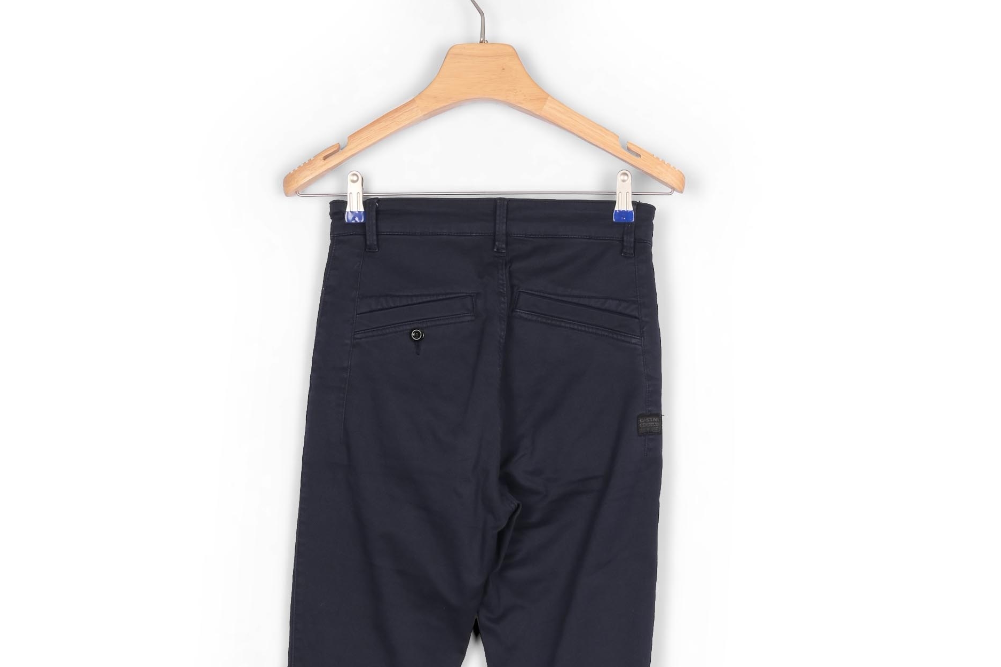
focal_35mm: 83
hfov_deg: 24.5
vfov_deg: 15.9
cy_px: 751
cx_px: 499
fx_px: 2308
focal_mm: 38
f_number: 11
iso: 100
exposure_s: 1/125
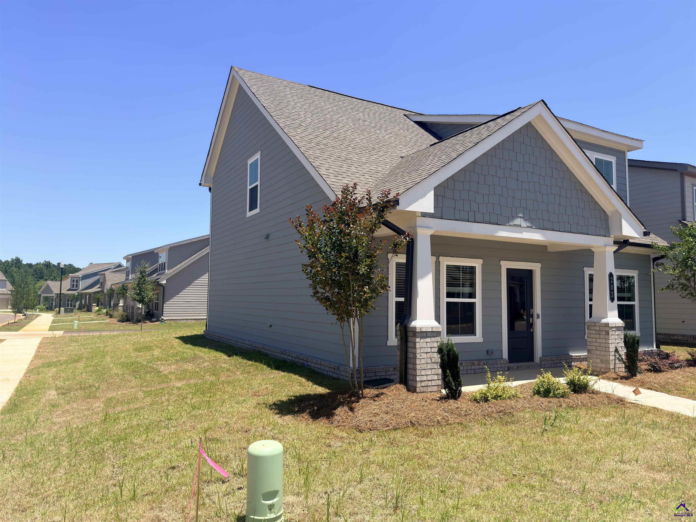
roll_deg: -0.3
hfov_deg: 71.6
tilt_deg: +3.8
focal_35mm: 24
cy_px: 261
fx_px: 483
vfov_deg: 56.8
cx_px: 348
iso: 80
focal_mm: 6.76
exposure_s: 1/3401
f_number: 1.78
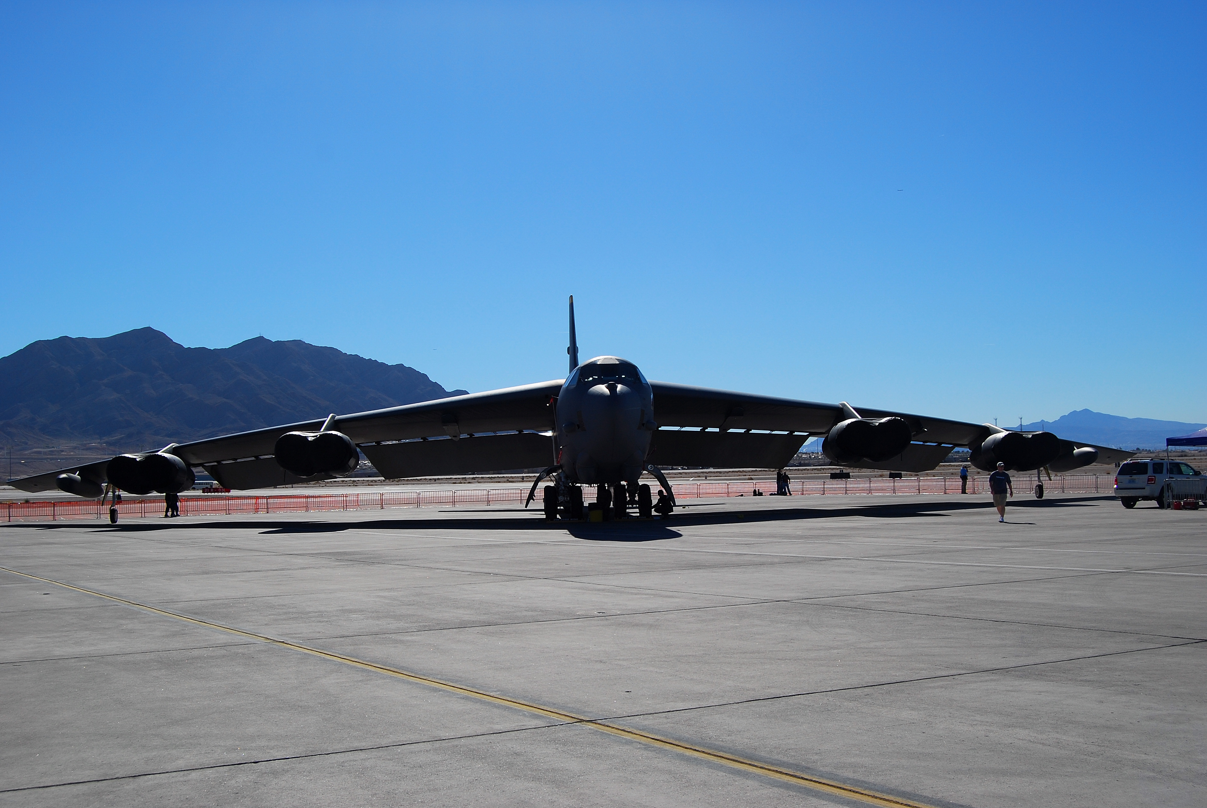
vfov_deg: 31.3
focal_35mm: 43
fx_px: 1443
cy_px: 406
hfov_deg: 45.4
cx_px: 598
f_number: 8
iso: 100
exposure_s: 1/800
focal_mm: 28
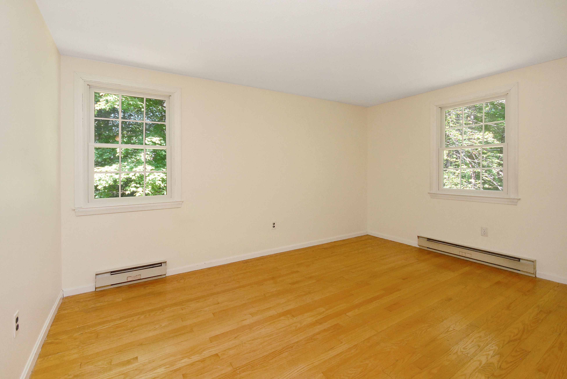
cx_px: 284
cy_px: 190
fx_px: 236
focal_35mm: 15
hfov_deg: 100.3
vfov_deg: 77.4
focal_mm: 10
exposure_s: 1/50
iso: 800
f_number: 5.6
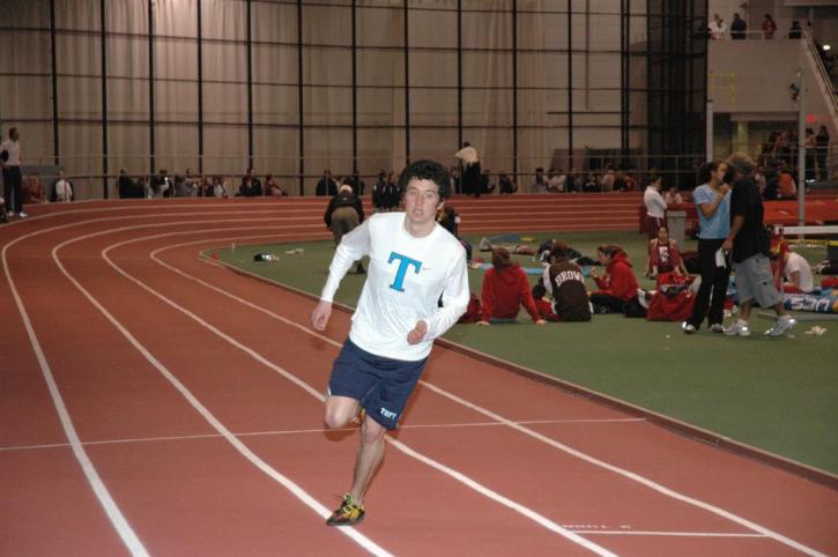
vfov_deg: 13.0
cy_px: 278
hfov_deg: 19.5
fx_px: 2442
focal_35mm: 105
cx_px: 419
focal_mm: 70
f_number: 4.5
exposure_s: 1/160
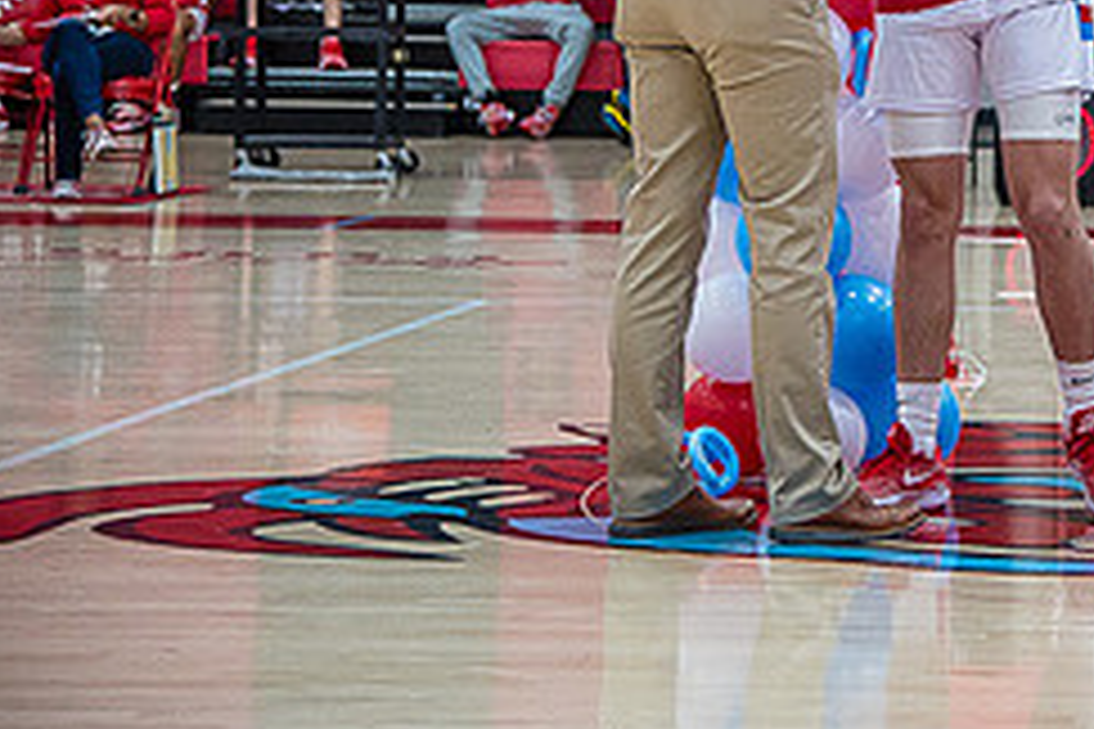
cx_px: 1139
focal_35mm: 167
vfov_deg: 8.2
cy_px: -40
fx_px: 5075
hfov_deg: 12.1
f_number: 4
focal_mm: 70
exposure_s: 1/320
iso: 2000
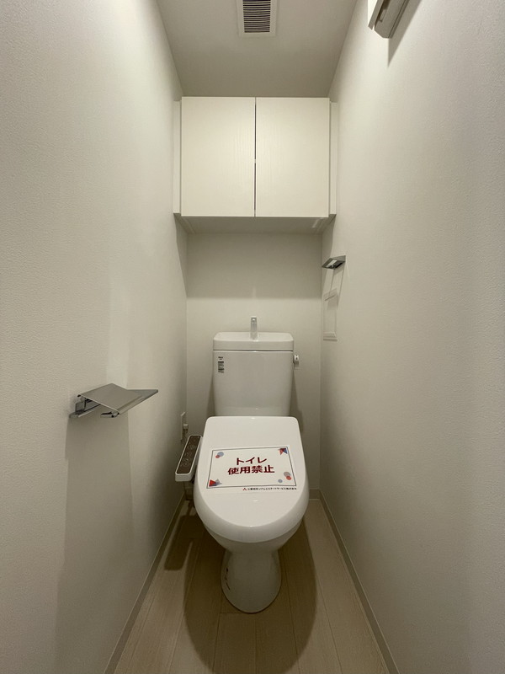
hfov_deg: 85.7
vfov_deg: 102.1
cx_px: 252
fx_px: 272
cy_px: 337
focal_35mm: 14
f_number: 2.4
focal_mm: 1.55
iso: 200
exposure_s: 1/50
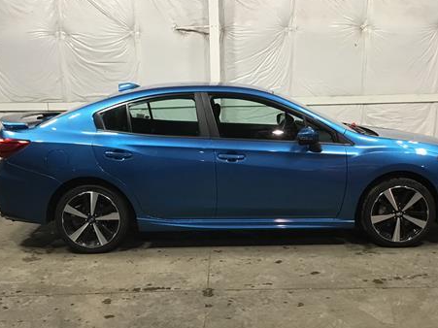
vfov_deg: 32.8
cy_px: 180
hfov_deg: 42.9
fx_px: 557
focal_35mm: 44
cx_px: 227
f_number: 2.4
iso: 80
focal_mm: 3.3
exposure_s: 1/30
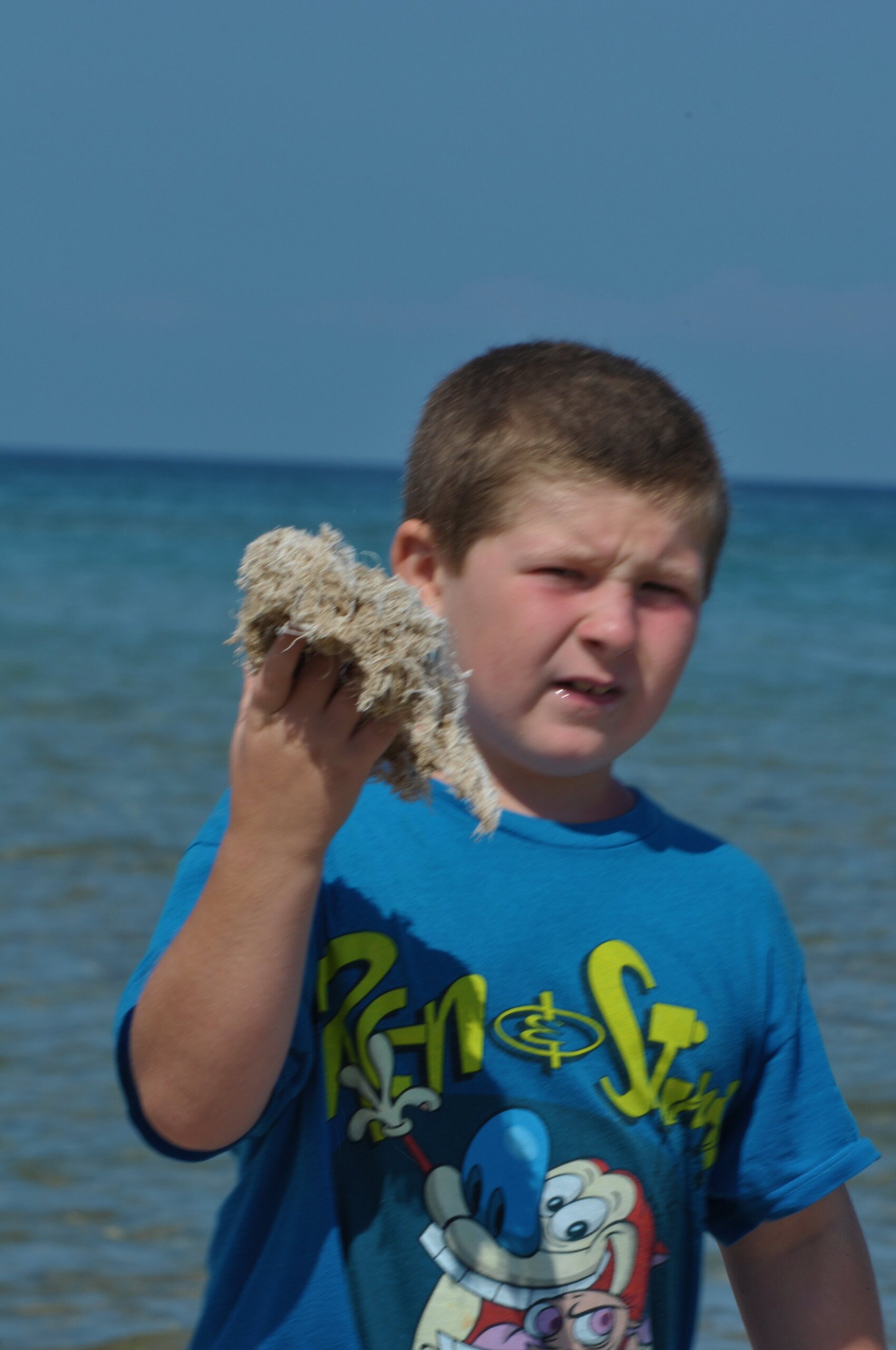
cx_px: 448
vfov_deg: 6.0
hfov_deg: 4.0
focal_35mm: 345
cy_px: 675
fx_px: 12914
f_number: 32
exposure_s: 1/100
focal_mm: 230
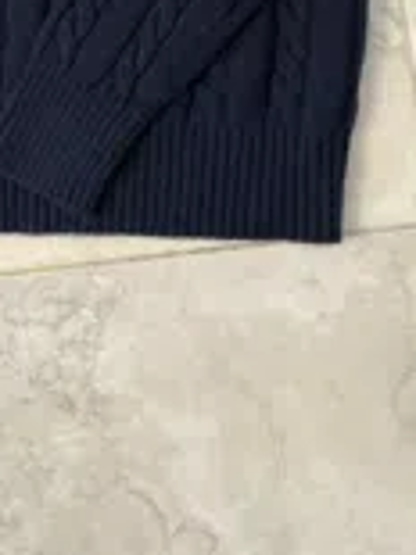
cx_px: 50
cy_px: -150
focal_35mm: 67
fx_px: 1075
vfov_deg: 25.3
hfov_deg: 21.5
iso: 80
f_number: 1.6
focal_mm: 5.96
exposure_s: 1/50
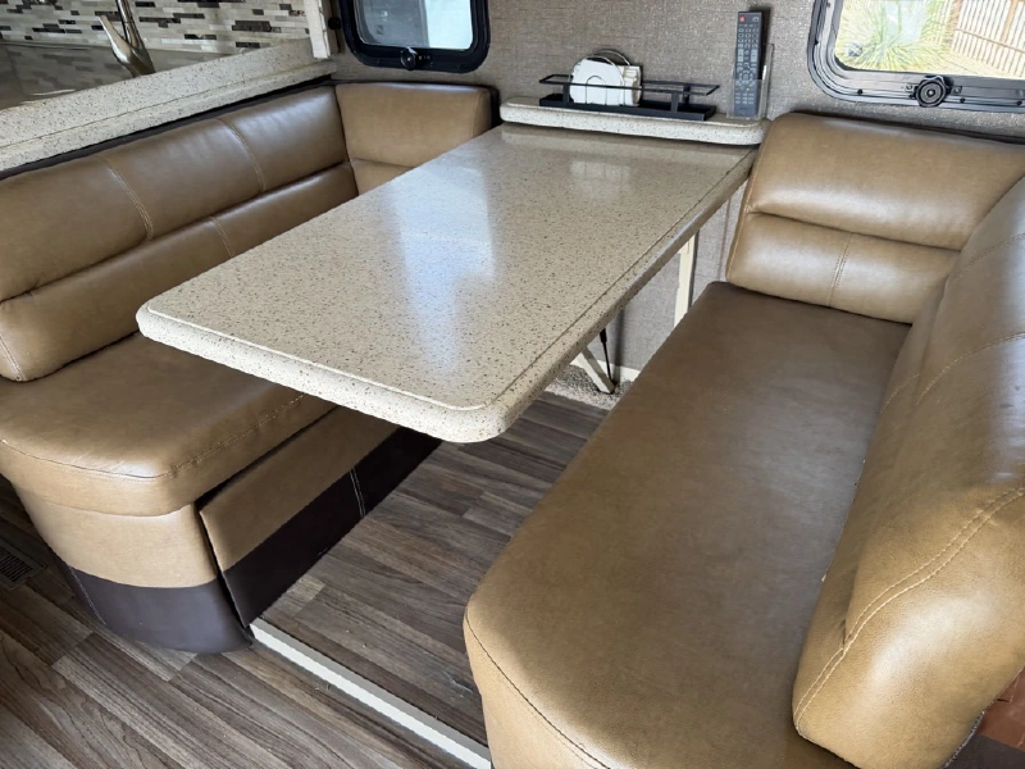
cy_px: 384
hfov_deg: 71.6
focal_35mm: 24
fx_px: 711
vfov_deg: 56.8
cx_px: 512
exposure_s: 1/109
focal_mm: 6.76
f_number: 1.78
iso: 200
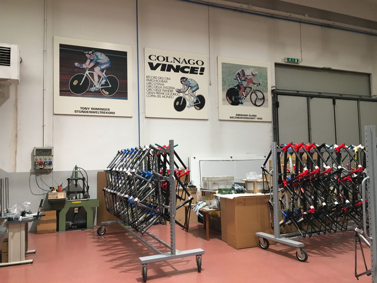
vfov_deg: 48.2
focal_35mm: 29
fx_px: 316
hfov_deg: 61.7
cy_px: 142
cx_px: 188
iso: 100
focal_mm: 4.15
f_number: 2.2
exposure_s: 1/33
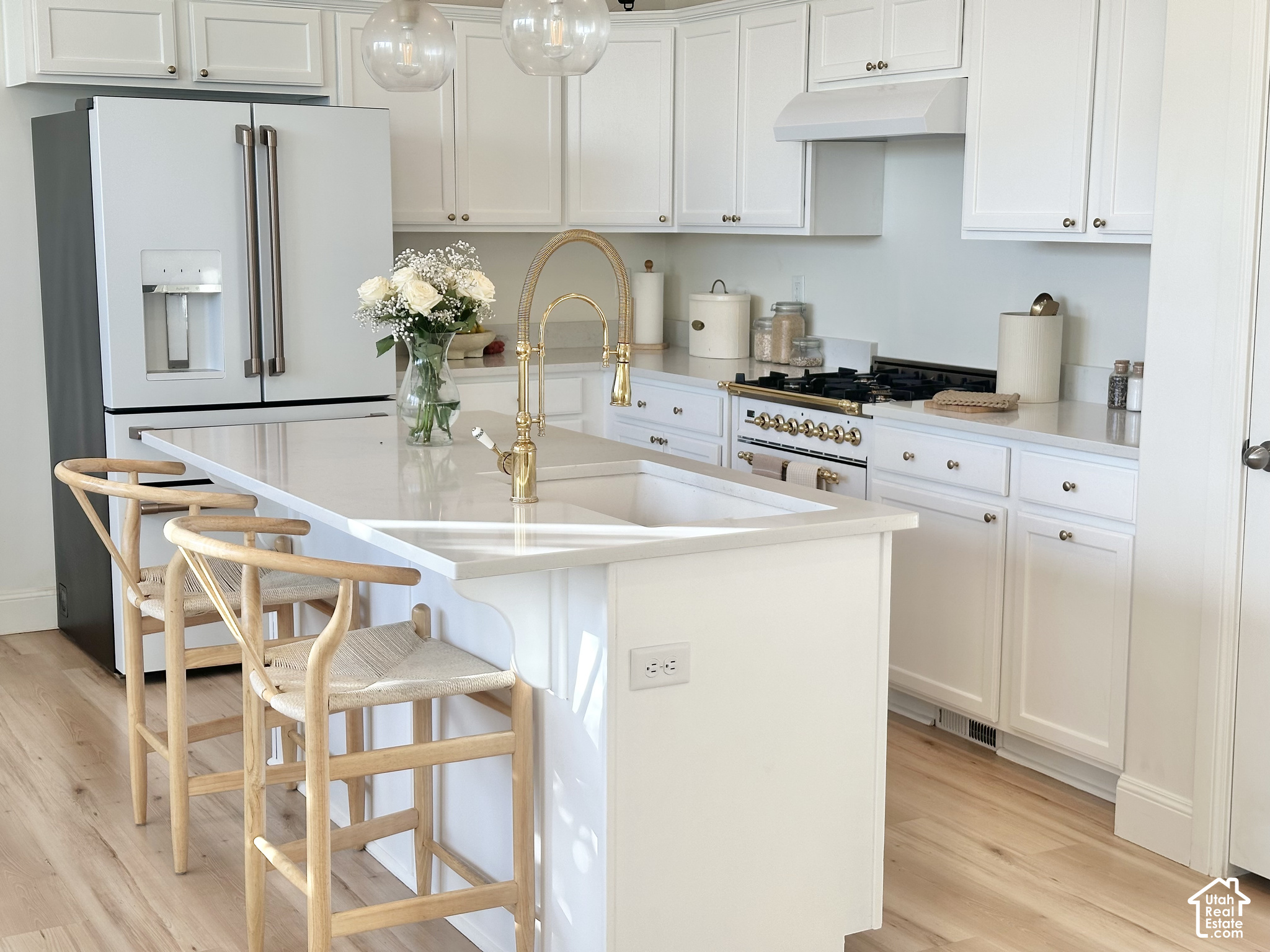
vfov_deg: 30.3
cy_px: 476
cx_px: 635
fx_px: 1761
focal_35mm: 48
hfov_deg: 39.7
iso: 50
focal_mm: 6.86
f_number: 1.78
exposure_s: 1/135
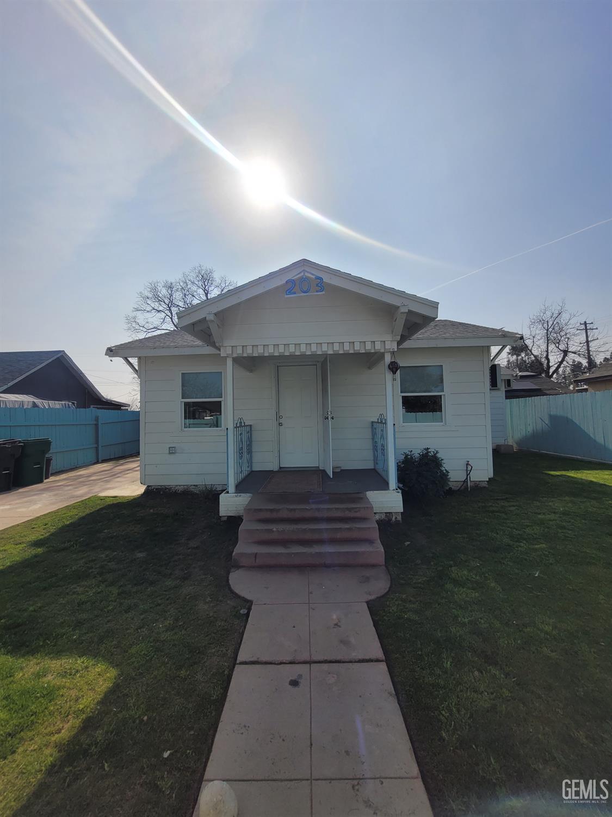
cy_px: 408
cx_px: 306
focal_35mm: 13
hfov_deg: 89.9
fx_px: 306
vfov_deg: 106.2
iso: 40
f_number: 2.2
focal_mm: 1.74
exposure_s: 1/3809
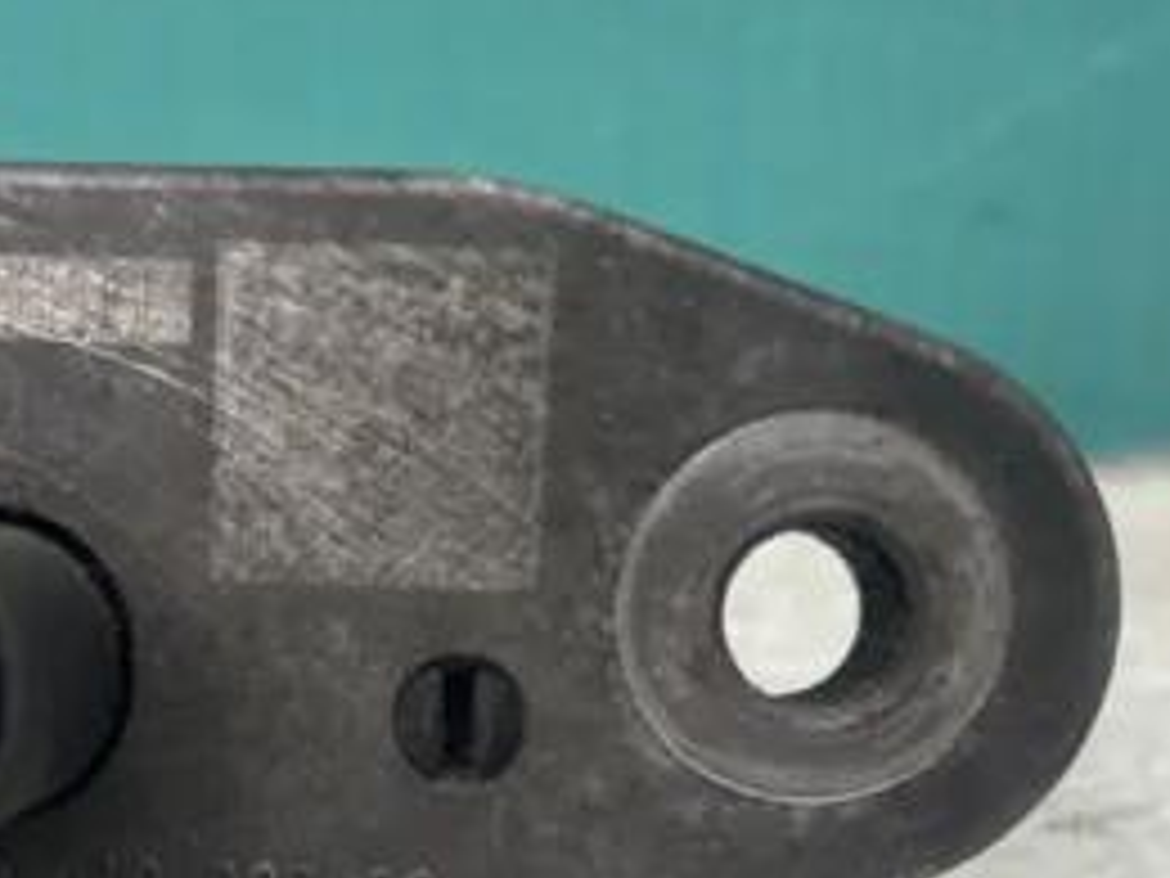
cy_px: 883
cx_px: 306
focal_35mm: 64
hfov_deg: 29.8
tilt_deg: -30.6
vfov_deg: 22.1
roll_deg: +0.3
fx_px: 2163
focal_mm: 4.2
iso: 125
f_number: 1.6
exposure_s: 1/100
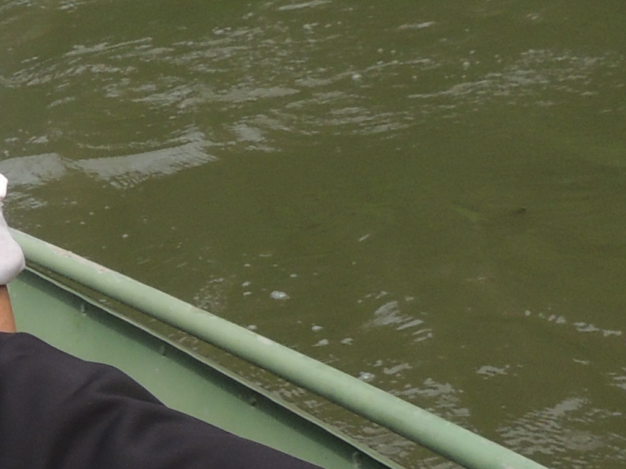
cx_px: -376
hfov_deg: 16.3
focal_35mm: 108
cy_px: 314
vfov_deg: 13.7
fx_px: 1953
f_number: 3
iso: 100
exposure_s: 1/1000
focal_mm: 4.3
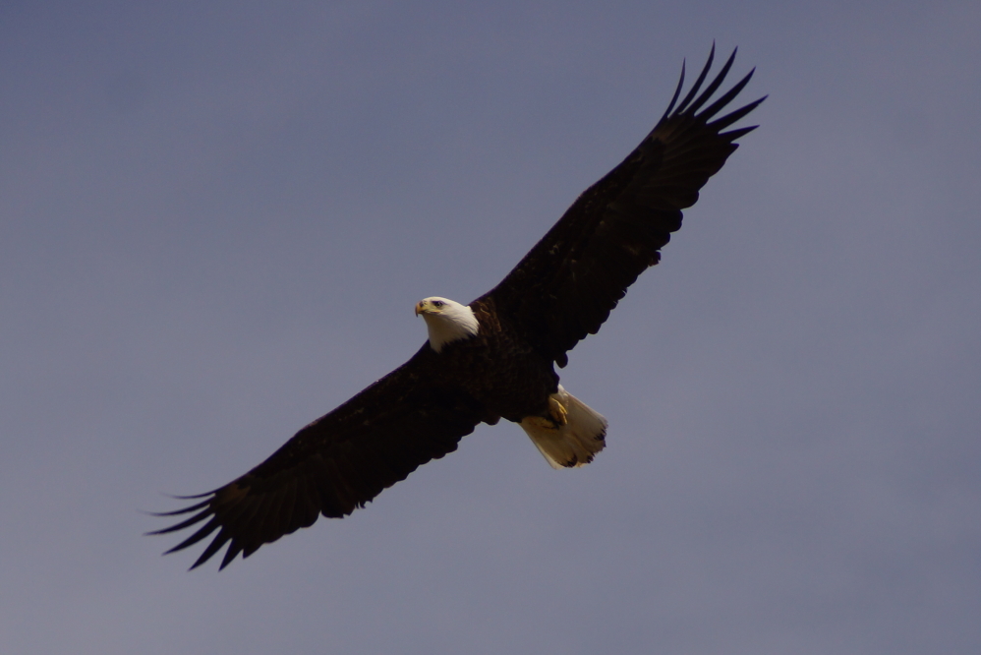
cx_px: 490
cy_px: 328
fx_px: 10221
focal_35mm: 375
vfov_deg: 3.7
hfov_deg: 5.5
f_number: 6.3
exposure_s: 1/400
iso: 100
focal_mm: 250
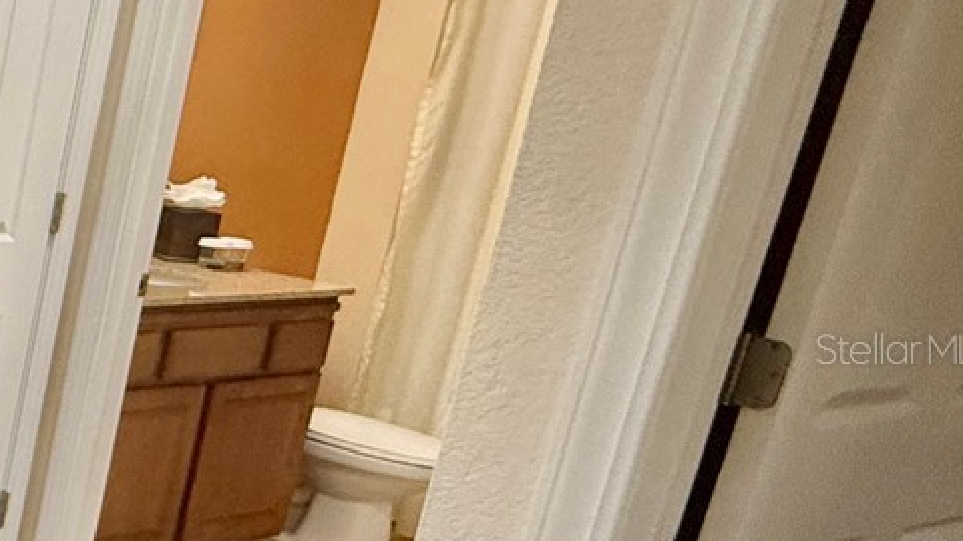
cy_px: 348
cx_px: -603
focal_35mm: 51
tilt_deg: -13.6
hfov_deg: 25.4
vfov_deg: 23.4
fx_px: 1302
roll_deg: -3.5
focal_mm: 2.22
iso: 250
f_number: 2.2
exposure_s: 1/120
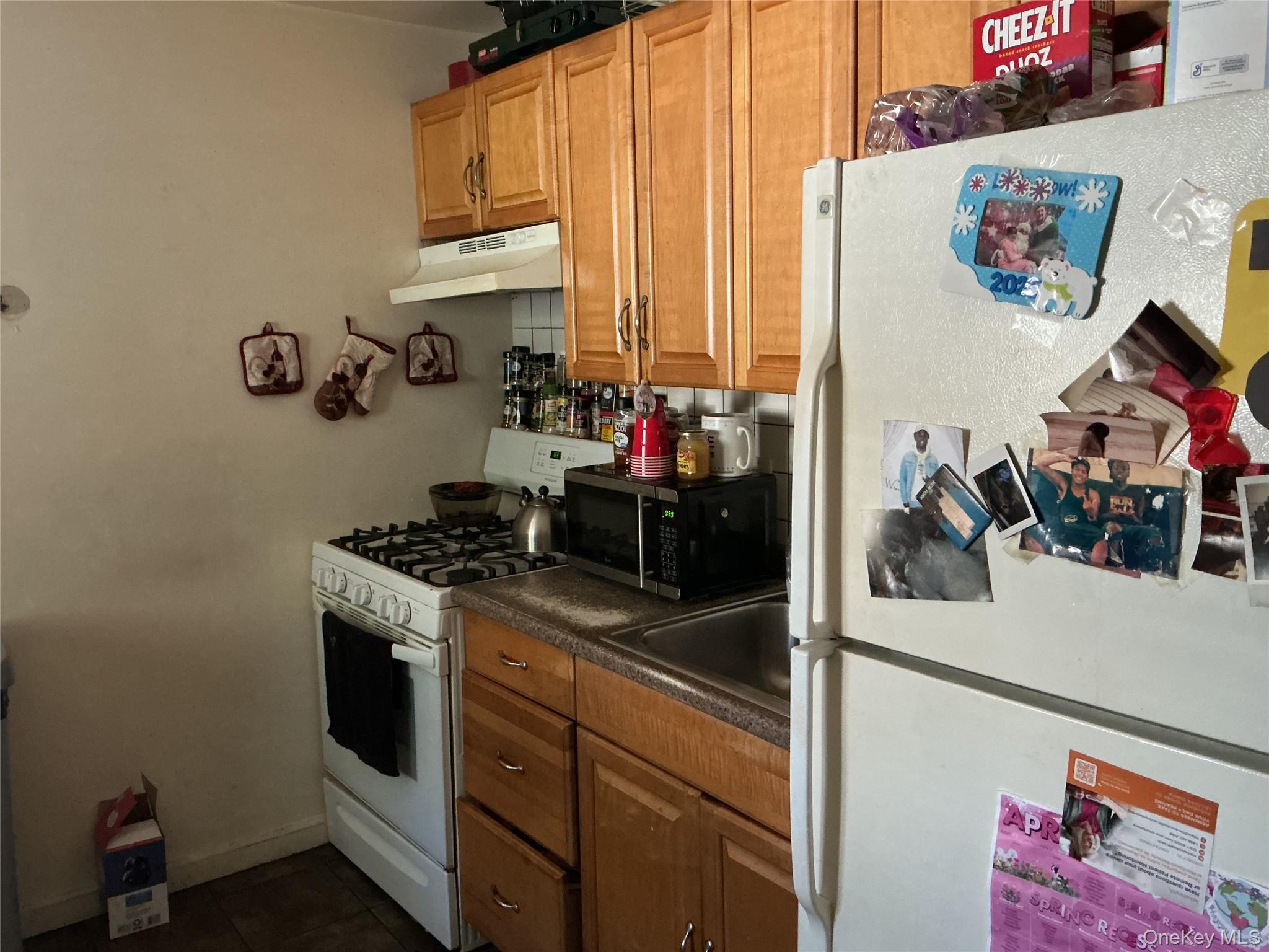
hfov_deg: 61.7
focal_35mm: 29
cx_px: 634
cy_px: 476
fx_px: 1063
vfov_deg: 48.2
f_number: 1.8
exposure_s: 1/40
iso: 320
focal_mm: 3
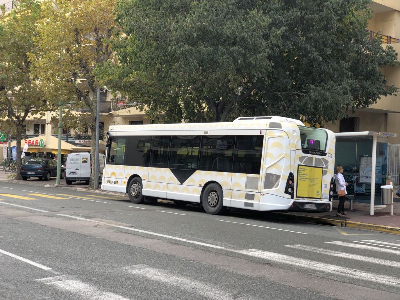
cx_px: 200
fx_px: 601
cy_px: 150
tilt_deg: -0.4
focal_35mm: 52
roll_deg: -2.2
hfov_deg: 36.8
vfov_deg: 28.0
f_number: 2.4
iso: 16
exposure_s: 1/184
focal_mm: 6
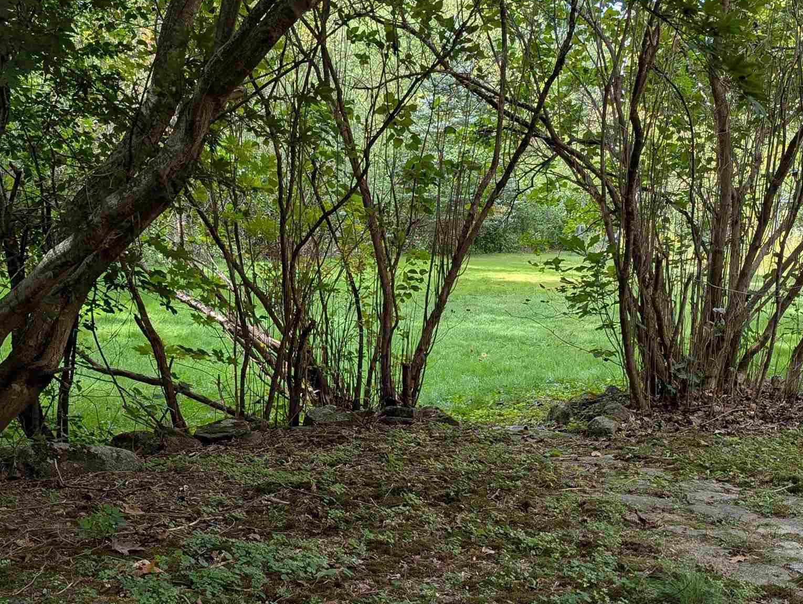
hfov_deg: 39.5
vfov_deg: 30.2
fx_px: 1115
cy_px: 387
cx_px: 333
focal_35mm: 48
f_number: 1.85
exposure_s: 1/284
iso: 42
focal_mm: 6.81
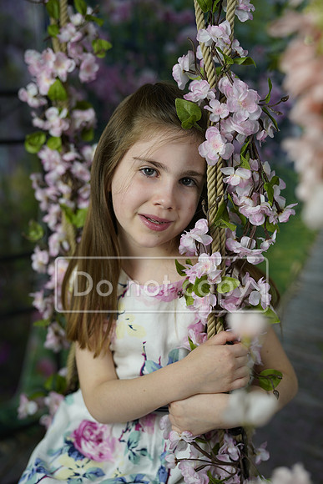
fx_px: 672
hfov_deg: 27.0
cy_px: 242
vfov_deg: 39.6
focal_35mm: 50
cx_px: 162
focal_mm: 50
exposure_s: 1/160
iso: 160
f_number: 2
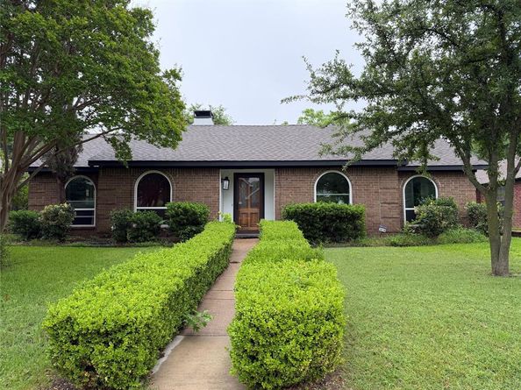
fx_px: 361
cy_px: 195
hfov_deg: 71.6
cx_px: 260
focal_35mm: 24
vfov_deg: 56.8
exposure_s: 1/702
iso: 100
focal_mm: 6.76
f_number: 1.78
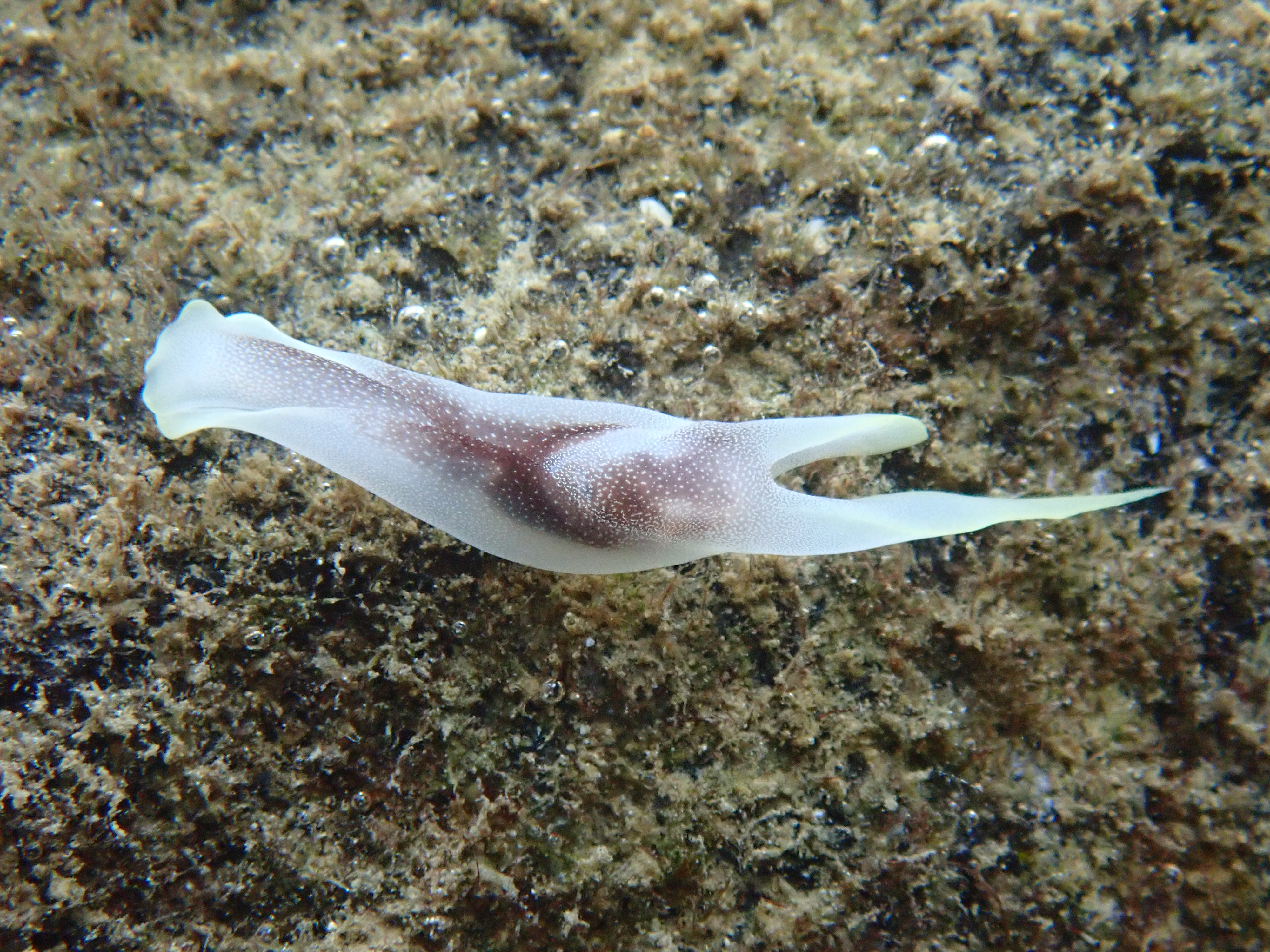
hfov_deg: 19.6
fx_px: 3669
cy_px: 476
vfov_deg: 14.8
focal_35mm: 100
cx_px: 635
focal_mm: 18
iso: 800
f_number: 4.9
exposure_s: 1/100
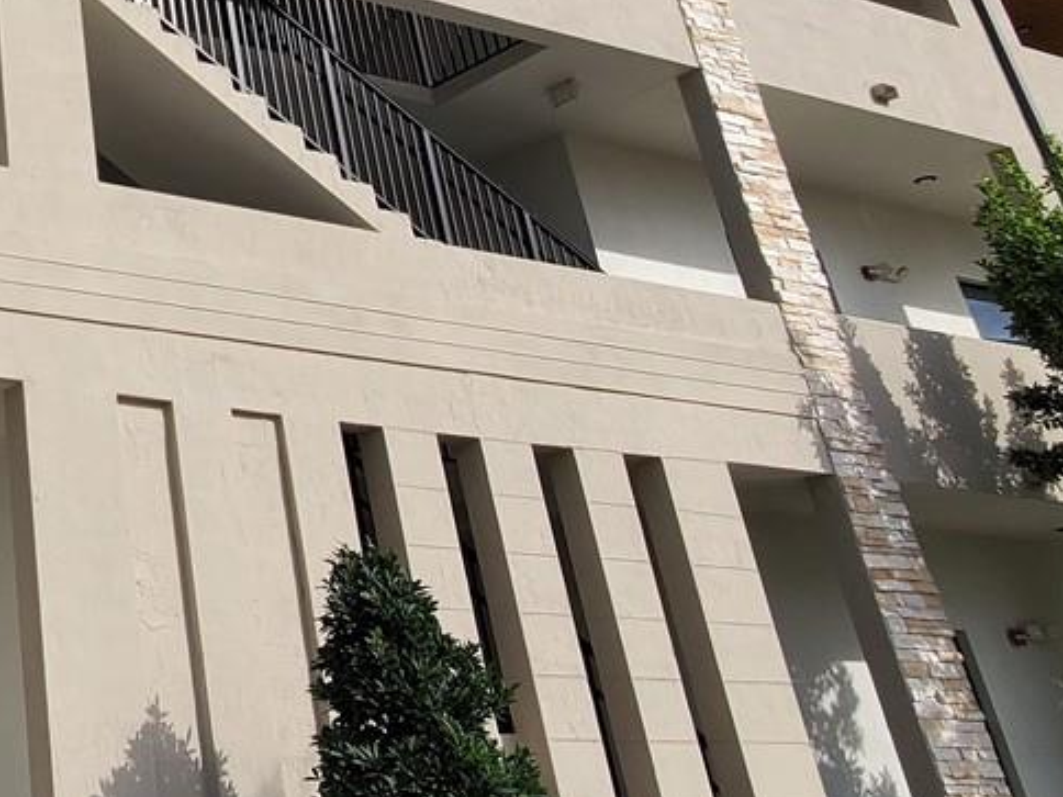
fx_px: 1320
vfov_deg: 31.5
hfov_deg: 34.8
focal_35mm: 43
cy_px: 37
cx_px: -215
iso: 50
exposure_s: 1/1228
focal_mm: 1.8
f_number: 2.2
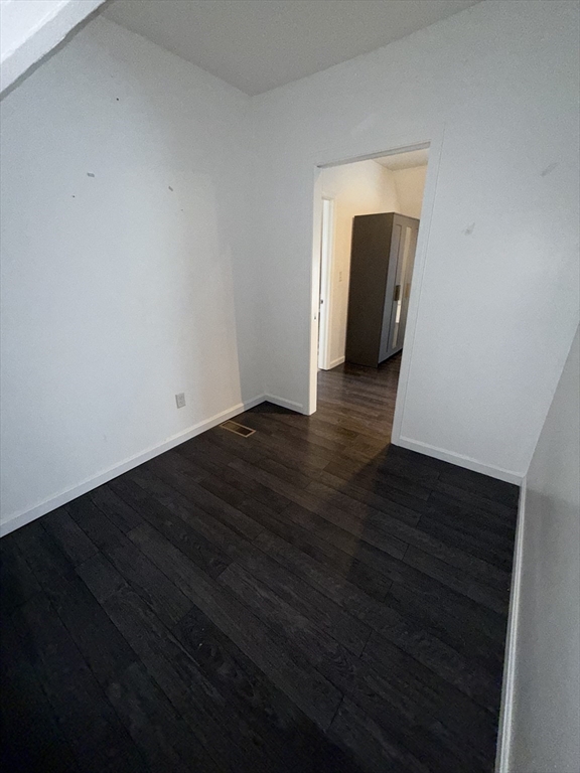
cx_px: 290
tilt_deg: -22.5
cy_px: 386
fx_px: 313
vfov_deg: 102.1
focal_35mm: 14
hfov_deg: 85.7
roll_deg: +0.4
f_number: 2.2
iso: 200
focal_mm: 2.22
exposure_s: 1/60
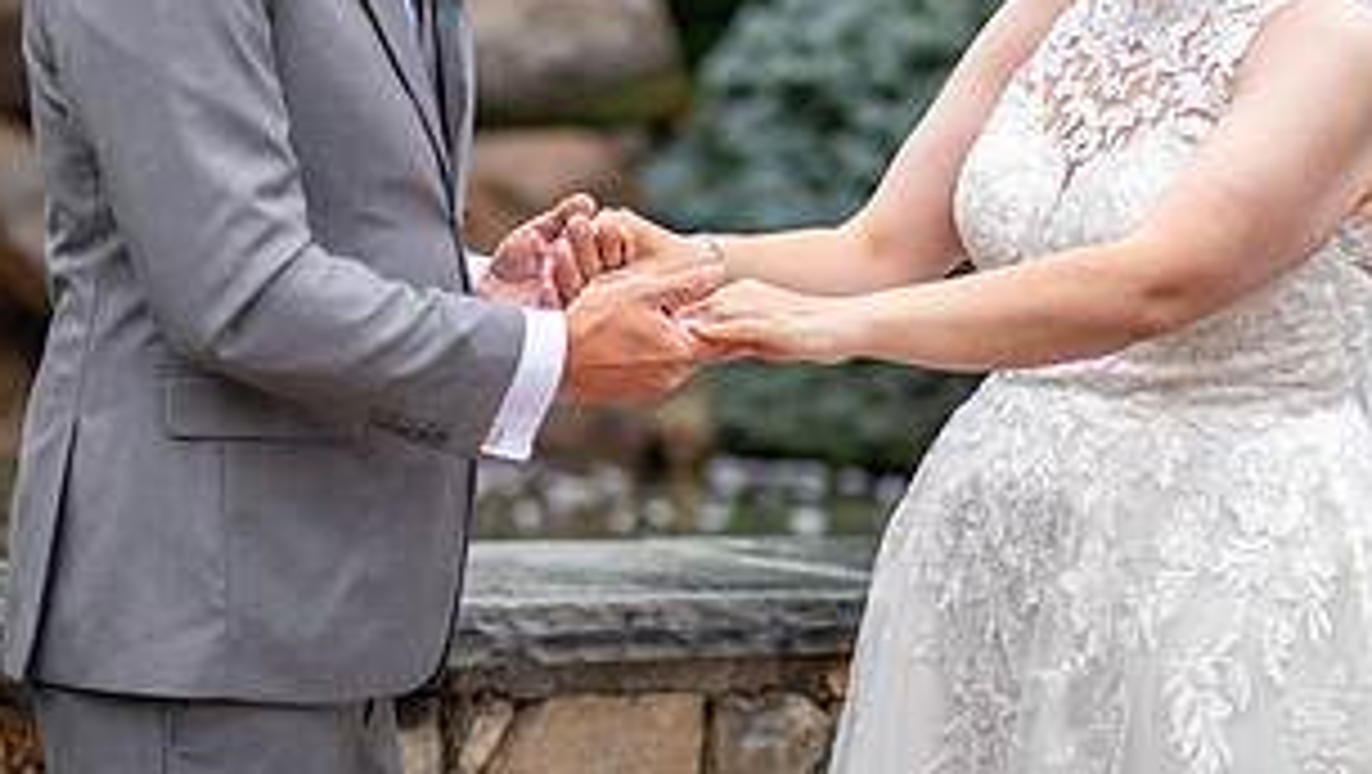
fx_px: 6152
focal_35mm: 169
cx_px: 918
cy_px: 104
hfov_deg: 12.7
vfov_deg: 7.2
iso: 640
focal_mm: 85
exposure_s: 1/3200
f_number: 2.2
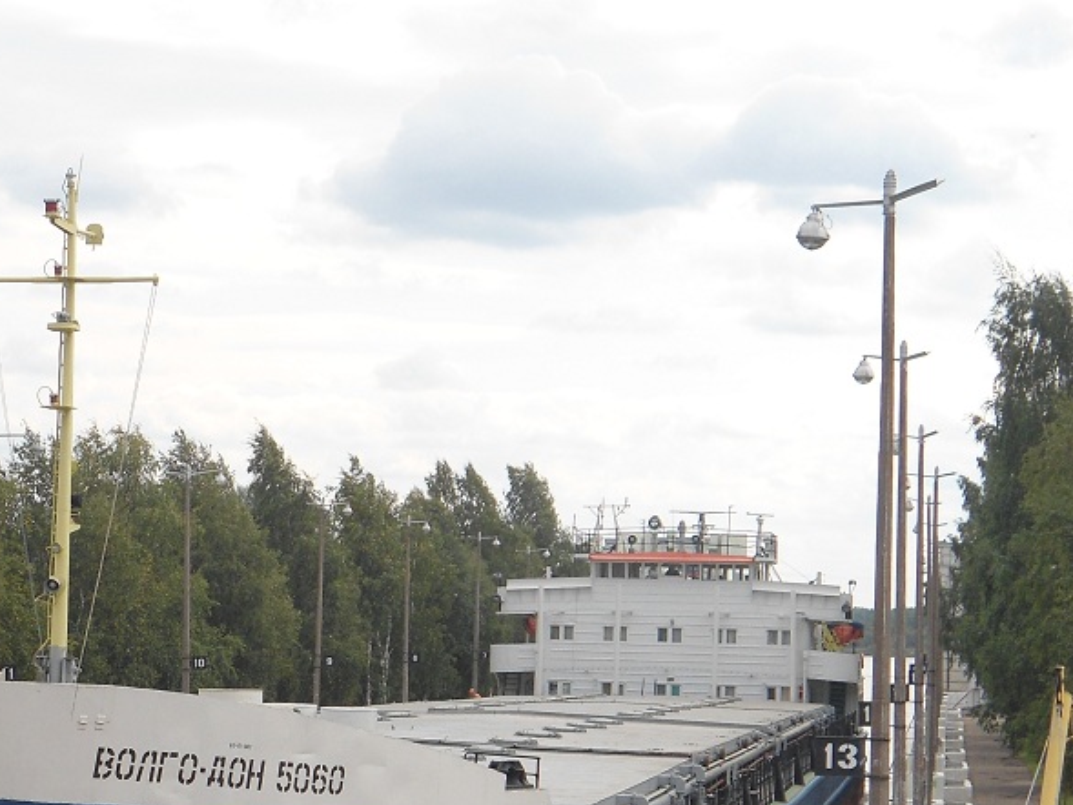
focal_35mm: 107
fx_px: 3317
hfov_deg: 18.2
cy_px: 663
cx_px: 184
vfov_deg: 13.8
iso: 80
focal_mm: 11.2
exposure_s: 1/400
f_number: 4.2
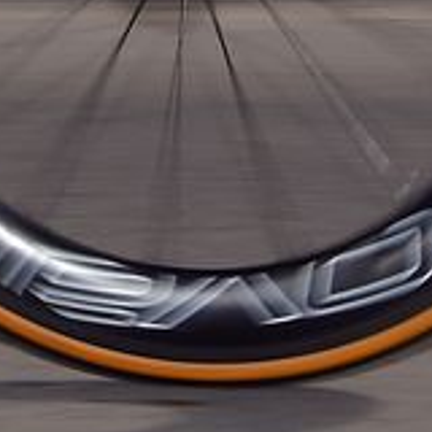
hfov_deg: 7.2
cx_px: -259
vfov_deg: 6.9
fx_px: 3360
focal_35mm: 238
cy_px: -675
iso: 100
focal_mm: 35
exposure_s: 1/200
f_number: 14
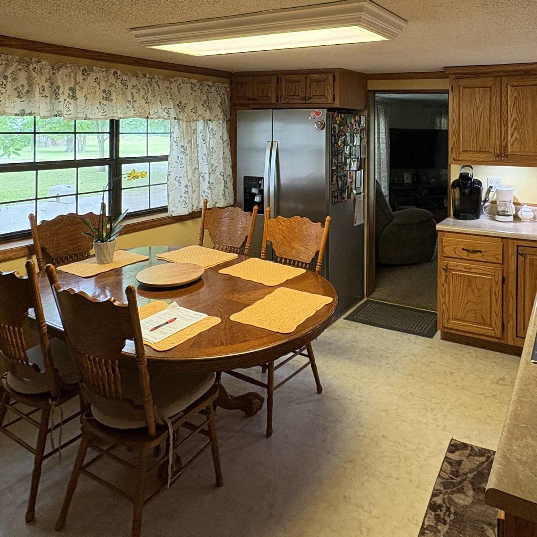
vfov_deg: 56.1
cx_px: 335
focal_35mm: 27
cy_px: 132
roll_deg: +0.2
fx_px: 474
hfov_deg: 58.3
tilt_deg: +0.2
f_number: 2.2
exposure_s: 1/60
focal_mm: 2.22
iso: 250
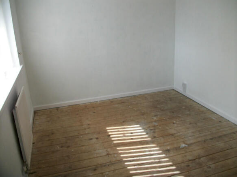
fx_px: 212
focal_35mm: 31
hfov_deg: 58.4
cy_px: 88
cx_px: 118
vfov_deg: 45.4
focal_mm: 5.7
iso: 80
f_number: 2.9
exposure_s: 1/146
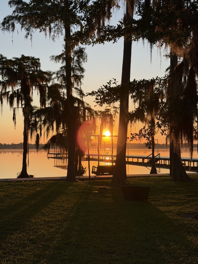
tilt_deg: +2.0
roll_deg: -1.0
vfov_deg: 39.7
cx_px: 99
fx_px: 366
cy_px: 132
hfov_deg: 30.3
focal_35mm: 48
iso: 64
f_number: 1.78
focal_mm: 6.76
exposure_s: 1/2342
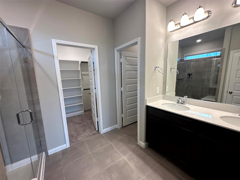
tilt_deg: -9.4
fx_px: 97
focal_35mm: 14
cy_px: 90
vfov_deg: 85.7
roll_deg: +1.1
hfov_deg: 102.1
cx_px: 120
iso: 100
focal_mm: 2.22
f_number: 2.2
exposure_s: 1/120
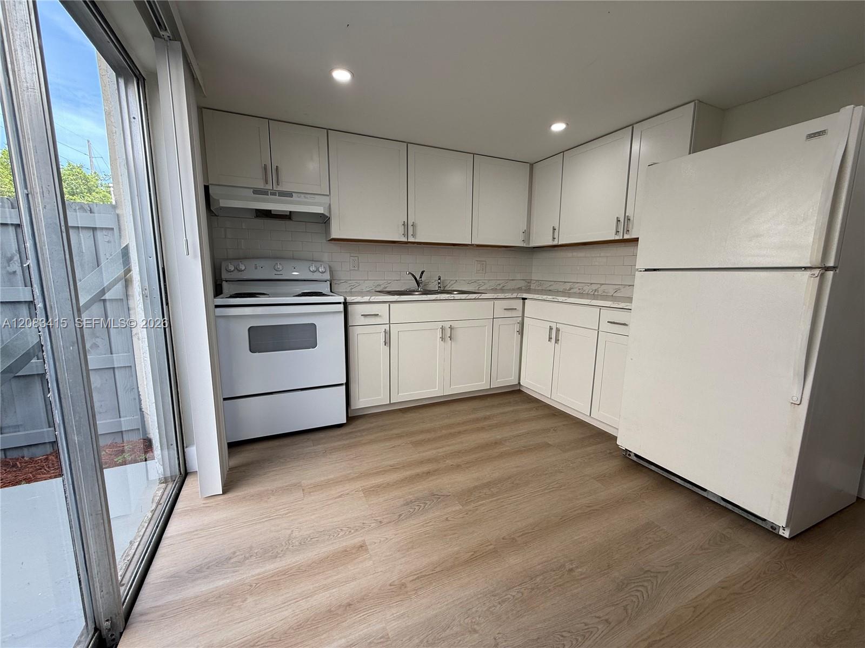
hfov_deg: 102.1
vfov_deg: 85.7
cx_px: 432
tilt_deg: -8.8
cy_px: 324
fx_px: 350
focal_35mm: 14
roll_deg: -0.7
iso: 50
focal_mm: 2.22
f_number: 2.2
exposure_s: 1/137
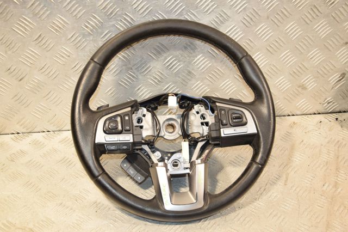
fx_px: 464
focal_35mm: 48
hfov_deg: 41.1
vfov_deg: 28.0
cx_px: 174
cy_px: 116
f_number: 5.6
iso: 800
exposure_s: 1/200
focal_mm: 32
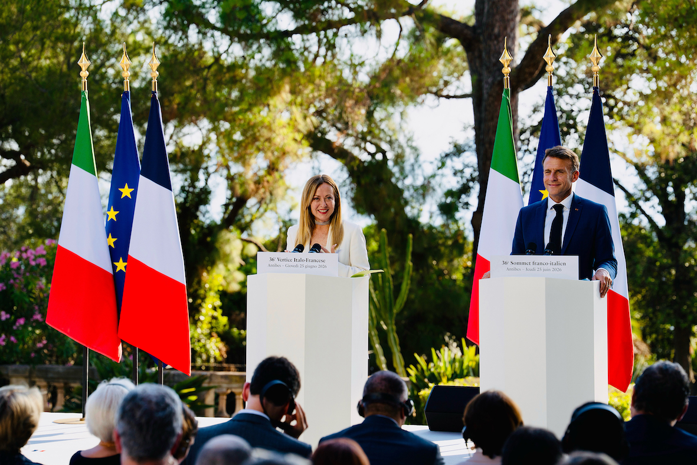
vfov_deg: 11.0
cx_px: 348
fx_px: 2421
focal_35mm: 125
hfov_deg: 16.4
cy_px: 232
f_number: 4
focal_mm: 125
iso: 320
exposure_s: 1/800
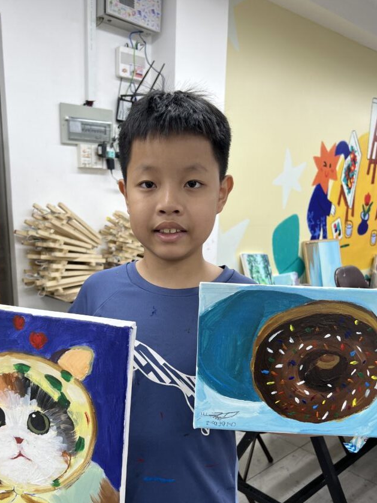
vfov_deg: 58.0
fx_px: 450
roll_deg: +1.0
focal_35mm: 31
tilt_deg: -12.0
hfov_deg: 45.3
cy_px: 299
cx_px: 161
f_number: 1.5
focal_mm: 5.7
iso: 40
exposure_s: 1/100
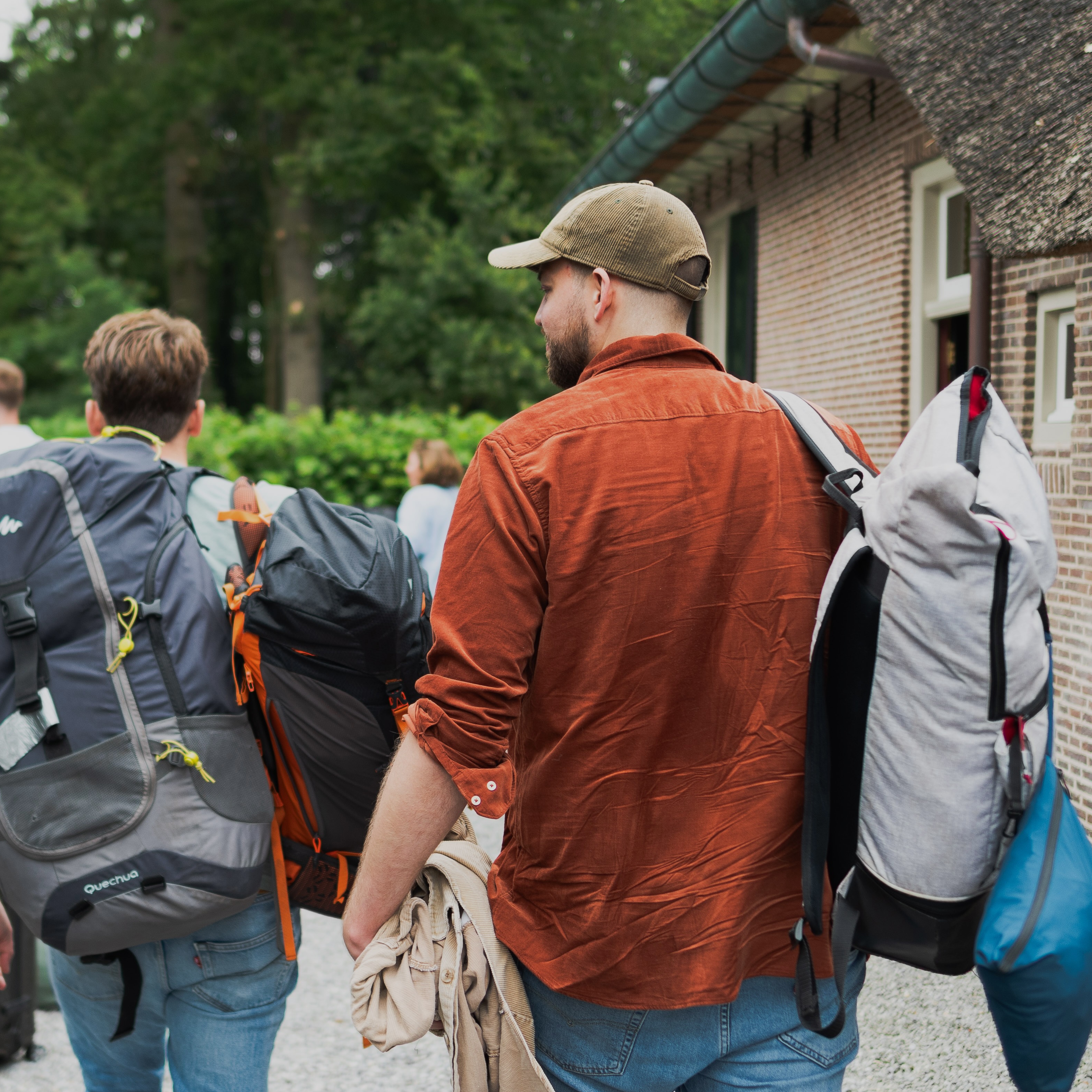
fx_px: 1927
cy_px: 512
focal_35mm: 54
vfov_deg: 31.6
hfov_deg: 31.5
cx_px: 434
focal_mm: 24
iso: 100
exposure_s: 1/320
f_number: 1.8
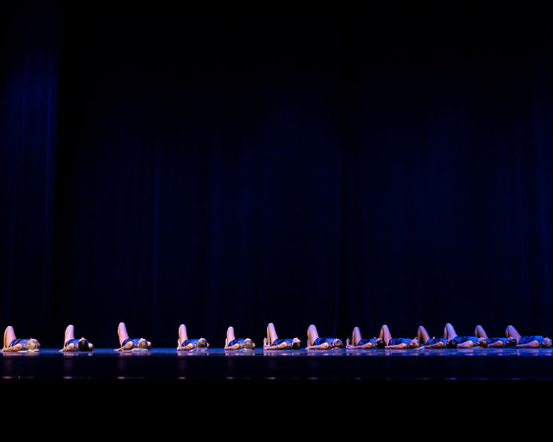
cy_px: 221
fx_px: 792
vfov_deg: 31.2
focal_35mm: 48
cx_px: 263
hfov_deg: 38.5
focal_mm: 43
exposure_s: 1/640
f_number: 2.5
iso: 3200
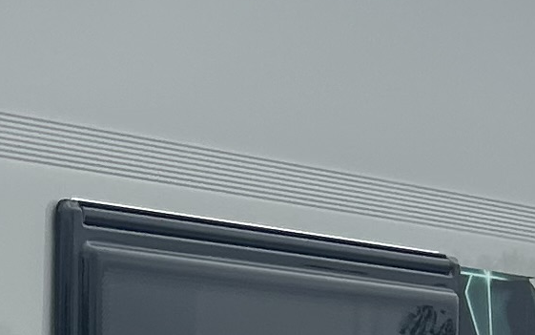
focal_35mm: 198
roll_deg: -0.9
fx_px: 2888
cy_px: 696
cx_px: -361
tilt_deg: -2.9
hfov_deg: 10.1
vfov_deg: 6.4
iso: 50
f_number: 1.5
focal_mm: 5.7
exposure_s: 1/1412
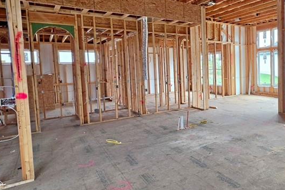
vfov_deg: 49.4
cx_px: 250
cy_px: 83
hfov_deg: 60.2
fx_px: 206
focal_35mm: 26
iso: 125
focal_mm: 2.2
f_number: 1.9
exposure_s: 1/120
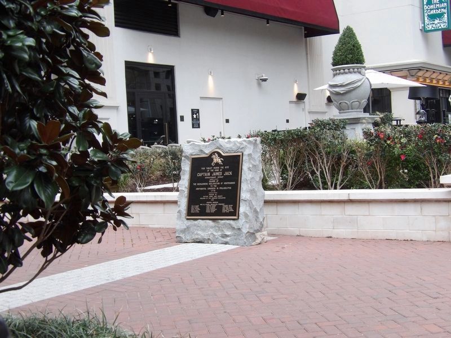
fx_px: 691
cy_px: 169
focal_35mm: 53
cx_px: 226
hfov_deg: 36.2
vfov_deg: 27.5
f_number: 3.9
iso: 200
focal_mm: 9.5
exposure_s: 1/28
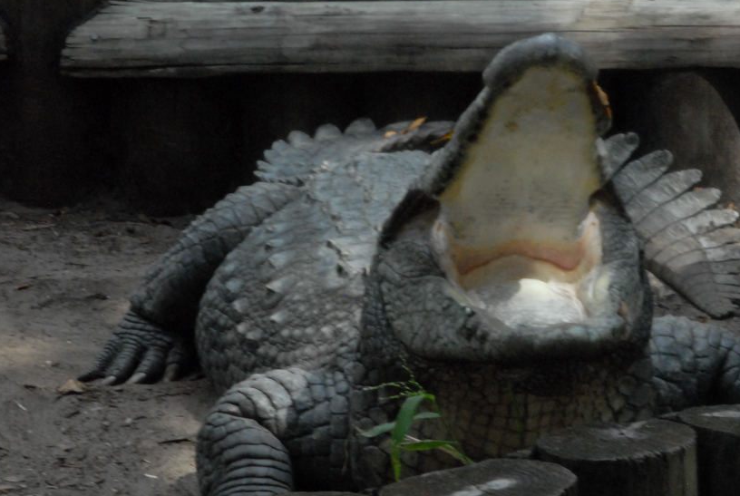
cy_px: 207
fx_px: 3661
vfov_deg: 7.8
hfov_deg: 11.5
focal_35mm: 178
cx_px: 565
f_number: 25
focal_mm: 75
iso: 1100
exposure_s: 1/50
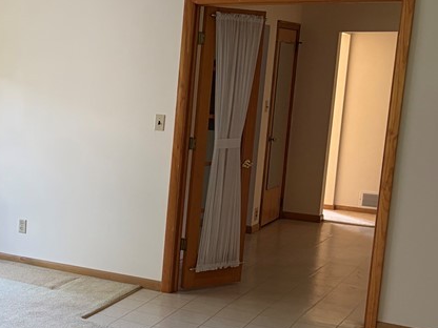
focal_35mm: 64
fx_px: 810
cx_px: -80
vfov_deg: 22.9
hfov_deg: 27.0
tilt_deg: -9.2
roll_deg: -1.2
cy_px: 182
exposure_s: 1/103
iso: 125
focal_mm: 5.96
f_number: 1.6
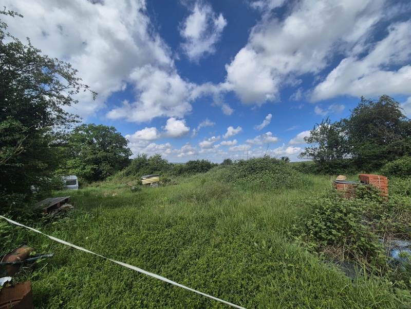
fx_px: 154
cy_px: 154
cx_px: 206
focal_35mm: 13
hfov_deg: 106.2
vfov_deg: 89.9
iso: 50
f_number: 2.2
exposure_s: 1/3040
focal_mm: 2.2
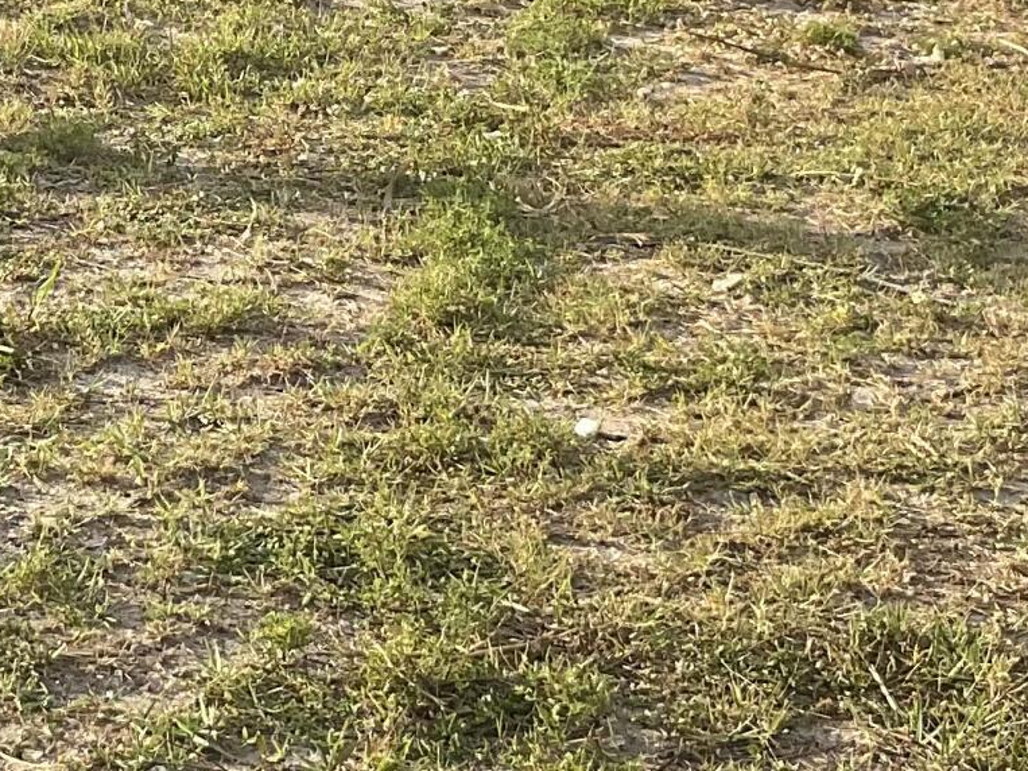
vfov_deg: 13.0
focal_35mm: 114
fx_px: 3385
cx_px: 365
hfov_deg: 17.2
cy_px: 217
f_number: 1.8
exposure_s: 1/540
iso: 16
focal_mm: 3
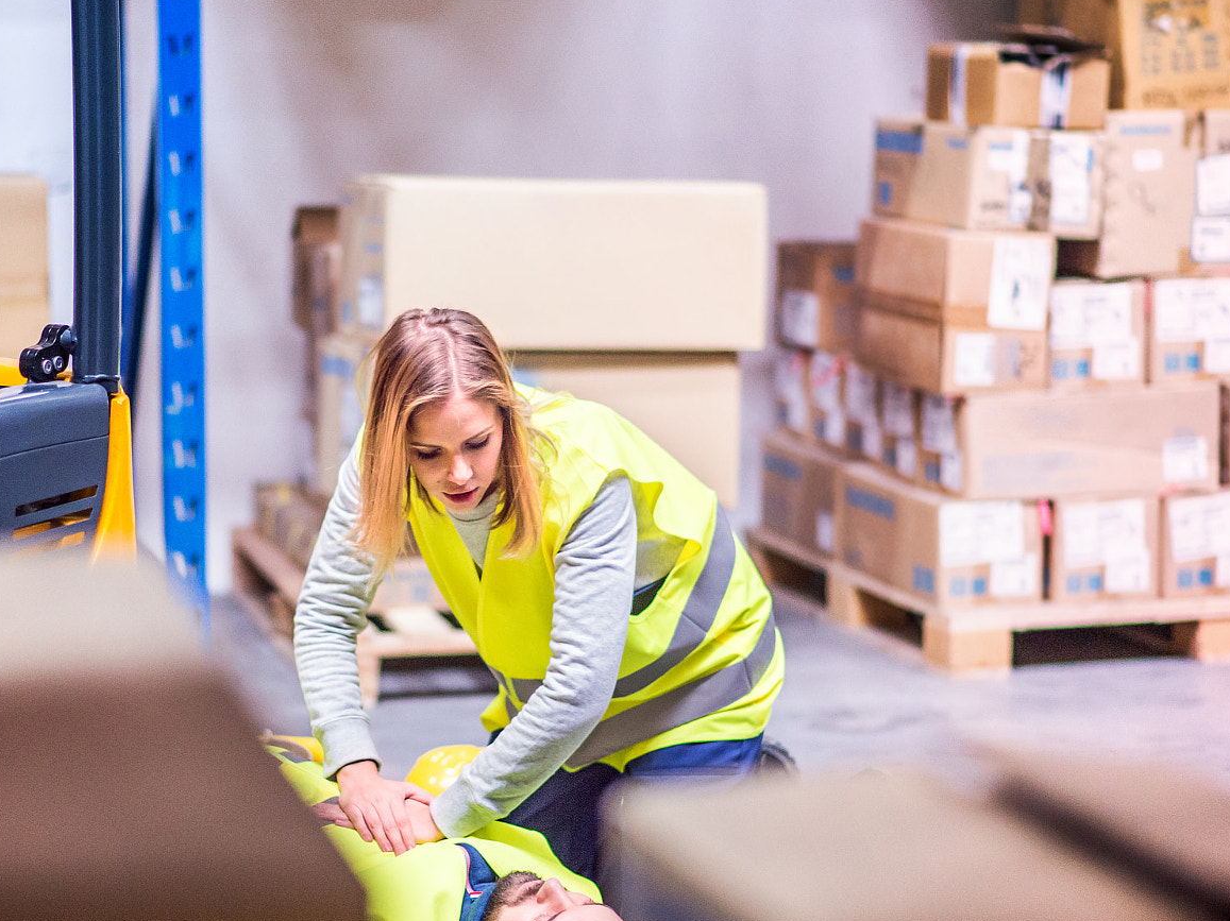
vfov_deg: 13.1
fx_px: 4014
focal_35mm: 113
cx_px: 479
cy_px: 522
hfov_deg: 17.4
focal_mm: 85
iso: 3200
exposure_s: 1/250
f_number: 1.8
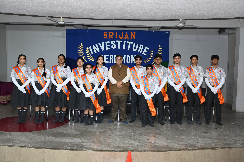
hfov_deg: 55.8
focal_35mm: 34
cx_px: 122
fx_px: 230
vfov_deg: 38.9
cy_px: 81
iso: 1600
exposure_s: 1/160
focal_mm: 34
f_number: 5.6
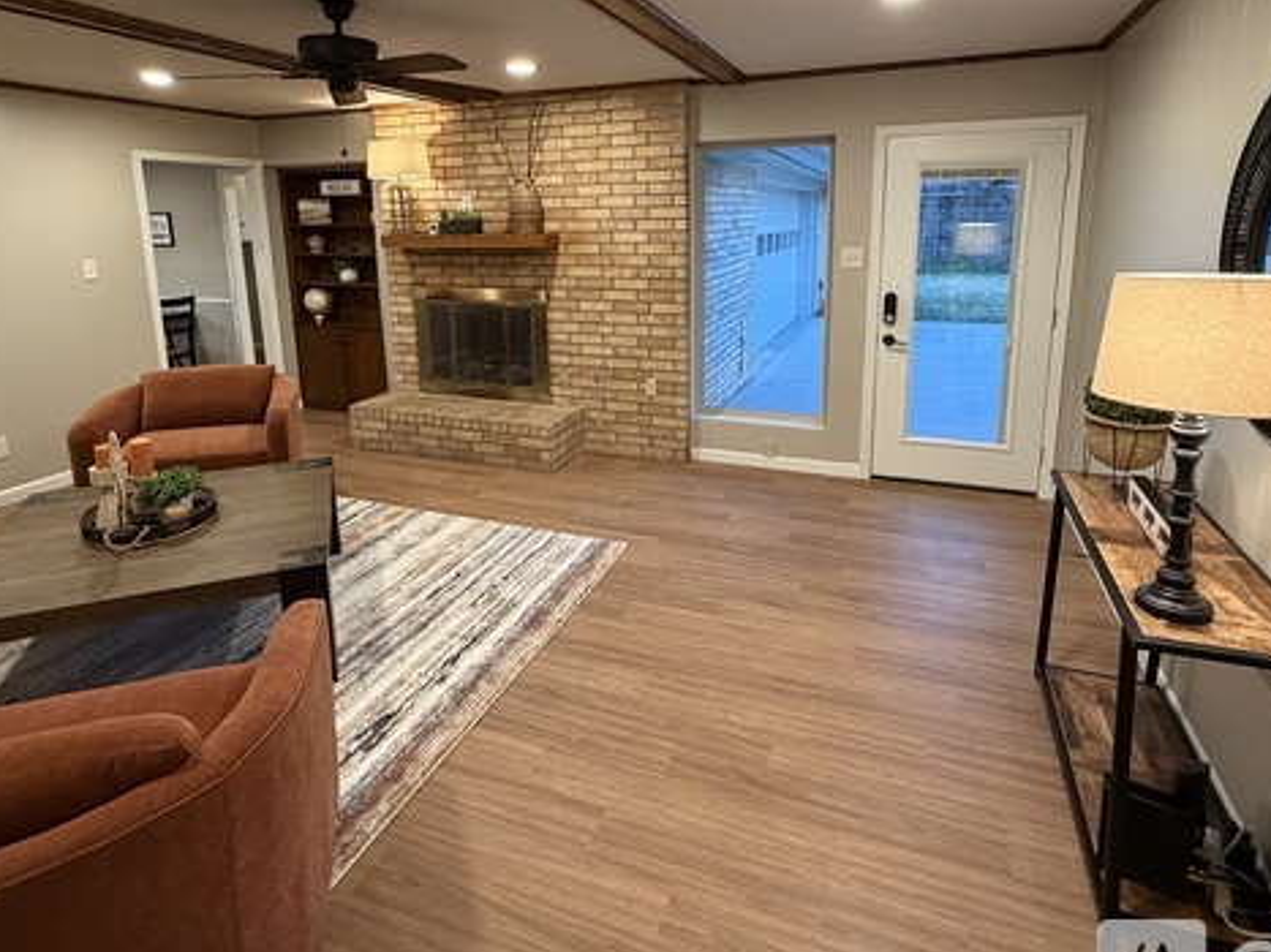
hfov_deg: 81.8
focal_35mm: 20
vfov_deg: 64.8
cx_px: 630
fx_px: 734
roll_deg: +1.2
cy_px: 348
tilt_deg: -9.4
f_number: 2.2
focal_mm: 2.22
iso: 400
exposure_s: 1/60
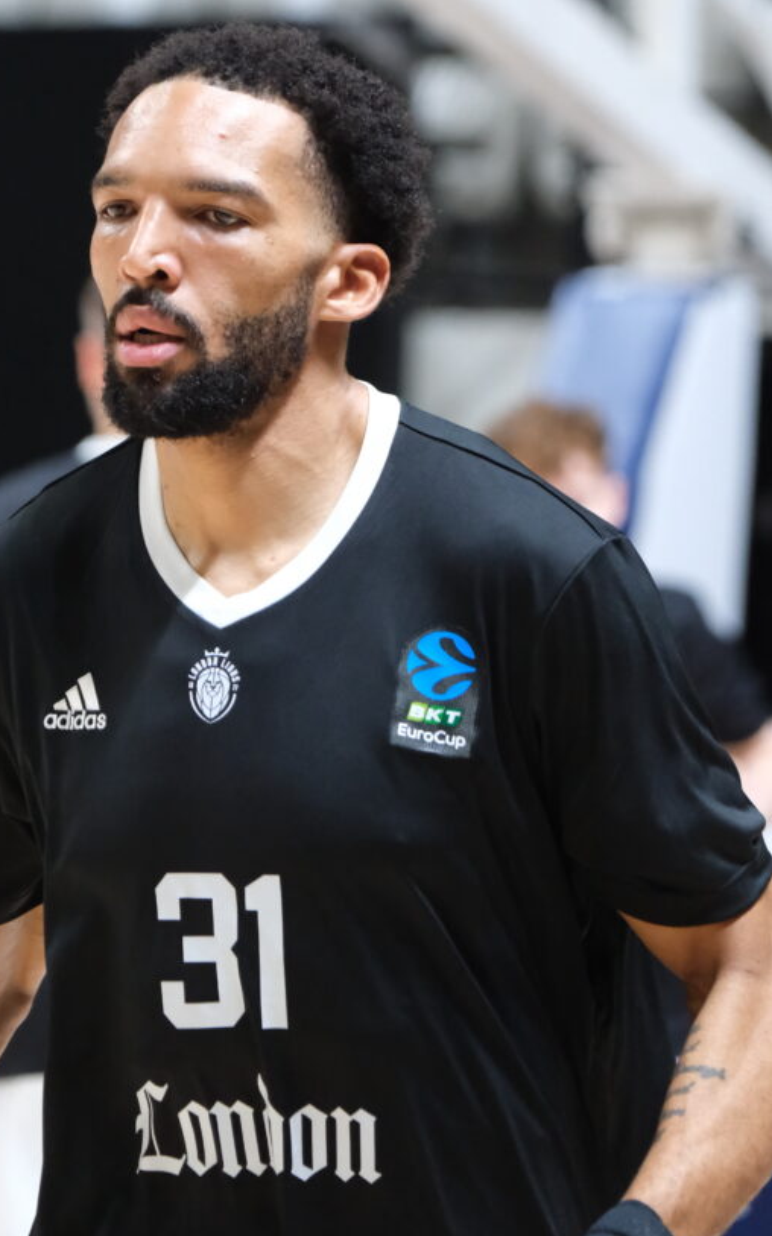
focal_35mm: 222
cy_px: 471
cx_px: 258
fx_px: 7475
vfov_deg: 9.4
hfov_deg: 5.9
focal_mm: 115
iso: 4000
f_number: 2.8
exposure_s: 1/1000
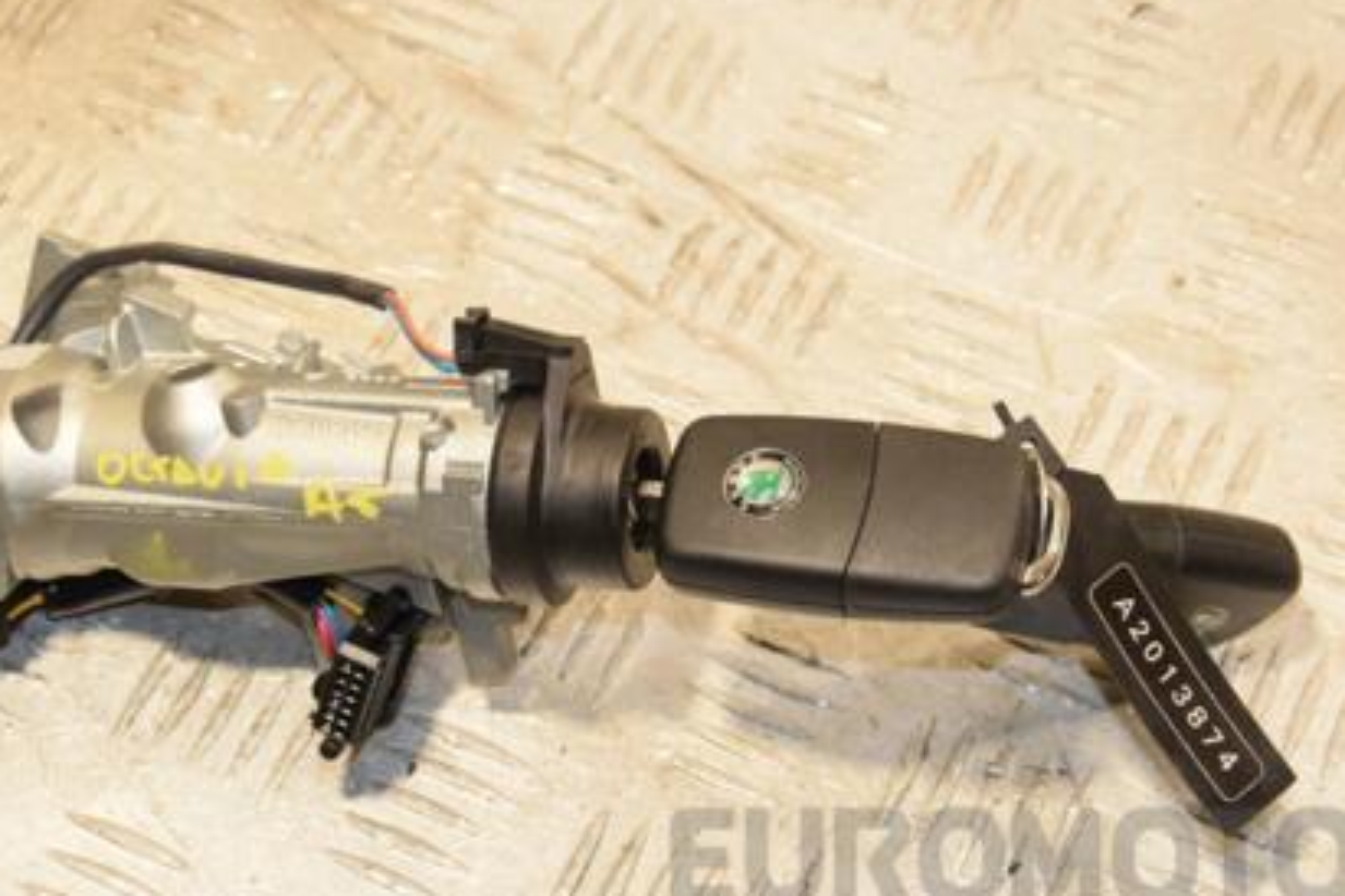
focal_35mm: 92
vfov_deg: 14.9
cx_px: 609
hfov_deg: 22.1
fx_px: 3437
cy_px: 422
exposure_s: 1/200
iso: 800
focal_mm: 42
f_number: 6.3
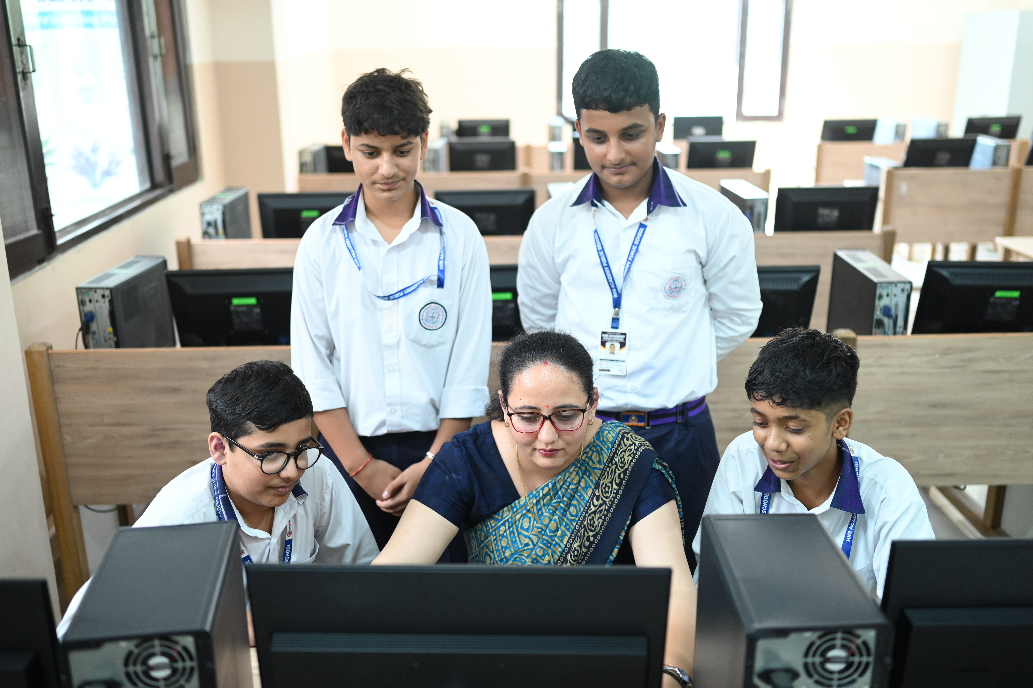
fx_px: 1004
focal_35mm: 35
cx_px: 516
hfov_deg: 54.5
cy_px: 344
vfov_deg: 37.8
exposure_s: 1/125
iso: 800
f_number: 1.8
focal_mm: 35
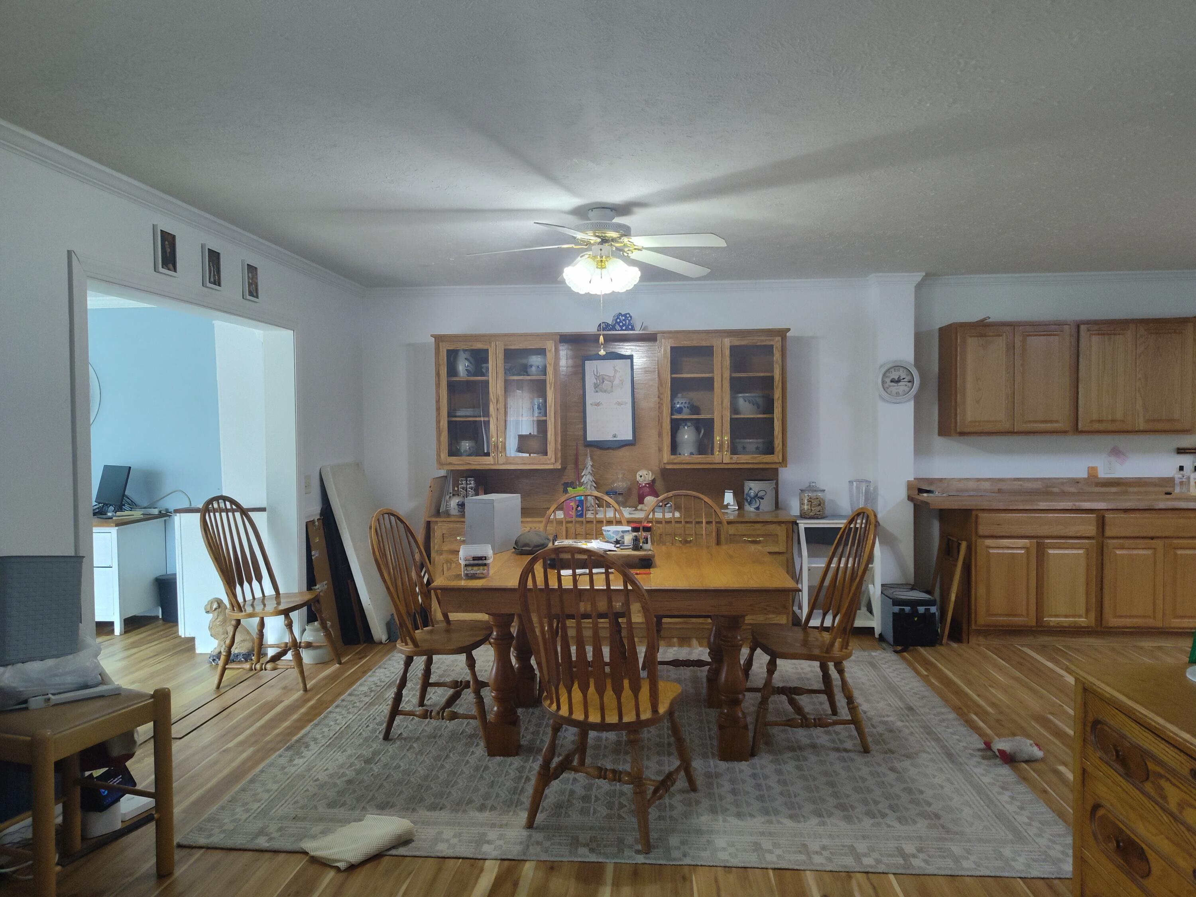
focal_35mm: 23
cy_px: 448
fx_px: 795
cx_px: 598
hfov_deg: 73.9
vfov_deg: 58.9
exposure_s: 1/120
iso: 981
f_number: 1.8
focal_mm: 5.56
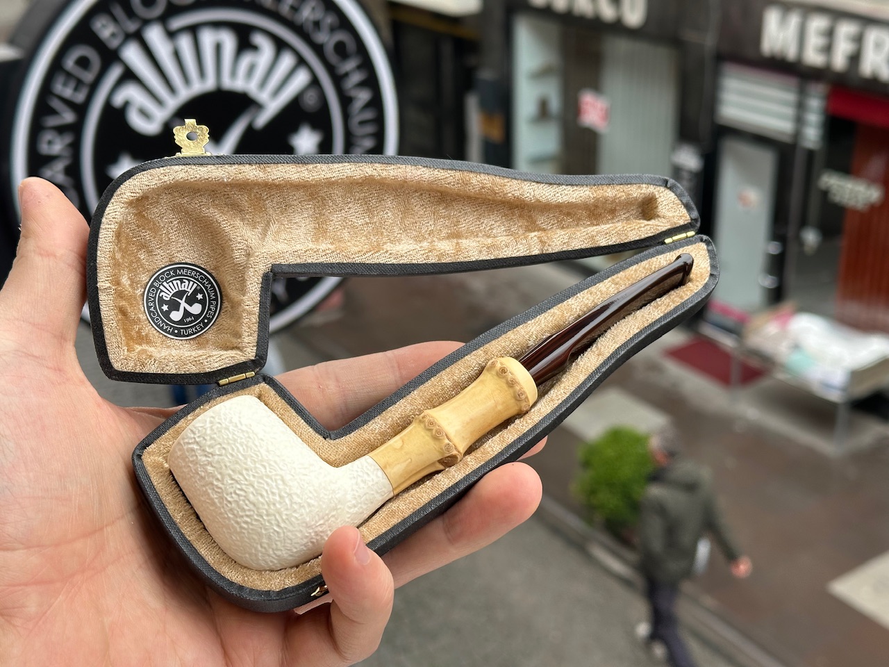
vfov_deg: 30.3
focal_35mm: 48
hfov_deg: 39.7
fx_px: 1233
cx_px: 444
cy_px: 334
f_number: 1.78
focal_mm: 6.86
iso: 64
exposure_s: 1/480
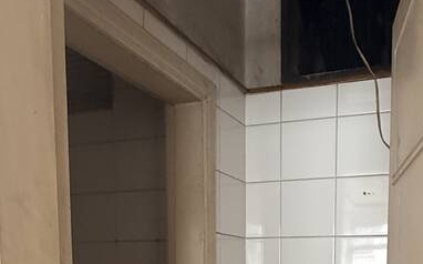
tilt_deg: -4.5
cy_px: 325
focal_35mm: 42
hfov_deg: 46.7
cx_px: 271
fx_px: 484
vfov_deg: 26.7
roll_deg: -1.9
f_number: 2.2
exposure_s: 1/67
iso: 320
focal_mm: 2.22
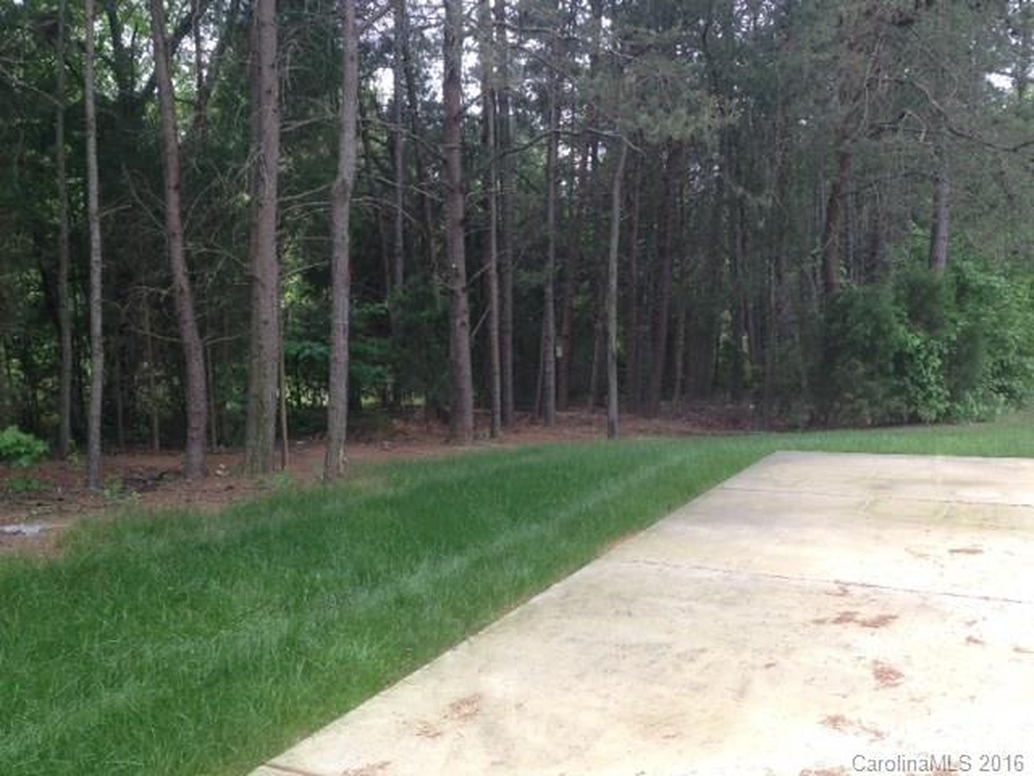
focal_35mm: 33
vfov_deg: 42.9
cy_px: 388
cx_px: 517
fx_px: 986
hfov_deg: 55.4
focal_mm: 4.13
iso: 50
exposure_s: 1/182
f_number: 2.4
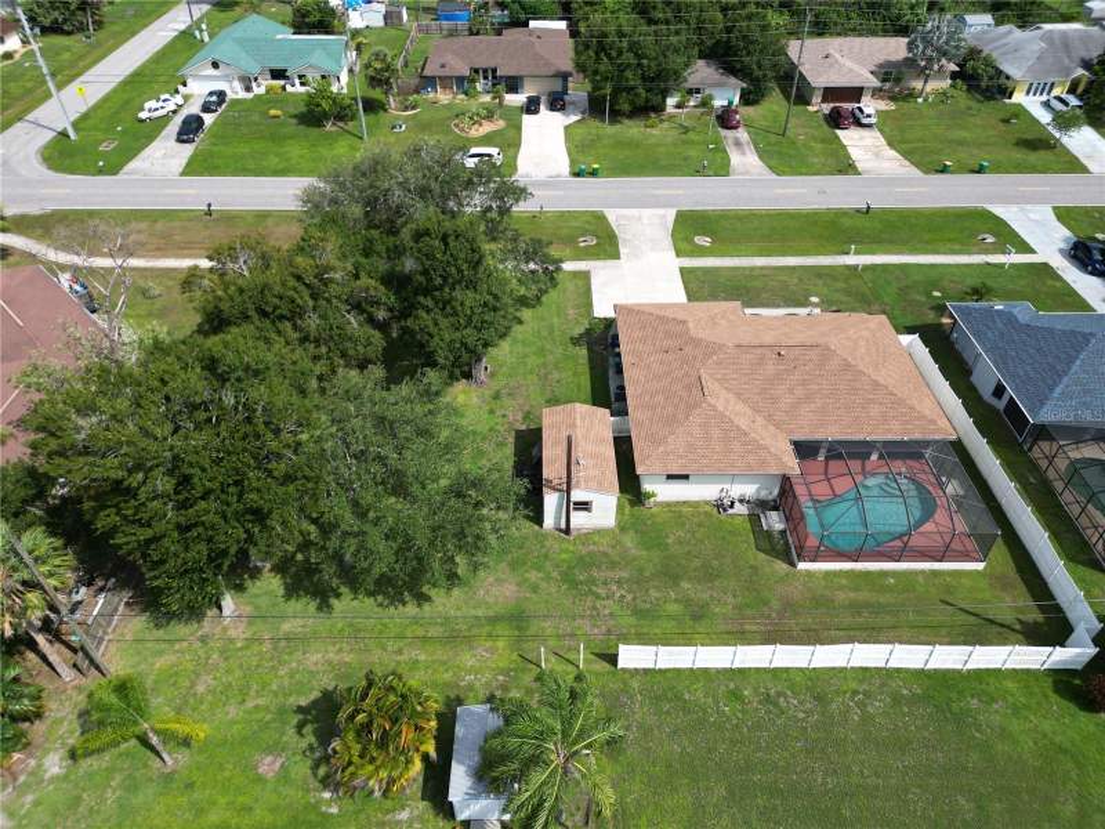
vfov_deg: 56.8
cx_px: 552
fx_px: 766
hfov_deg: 71.6
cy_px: 414
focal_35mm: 24
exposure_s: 1/2500
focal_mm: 6.72
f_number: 1.7
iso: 110
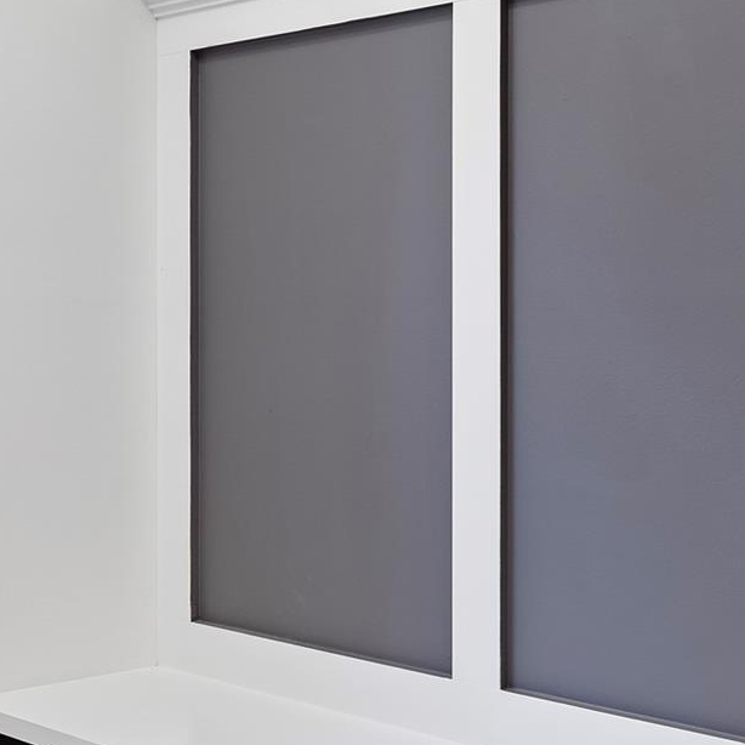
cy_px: 319
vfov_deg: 25.3
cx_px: 256
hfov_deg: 25.2
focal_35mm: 68
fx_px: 1656
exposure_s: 1/2
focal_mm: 24
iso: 125
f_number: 8
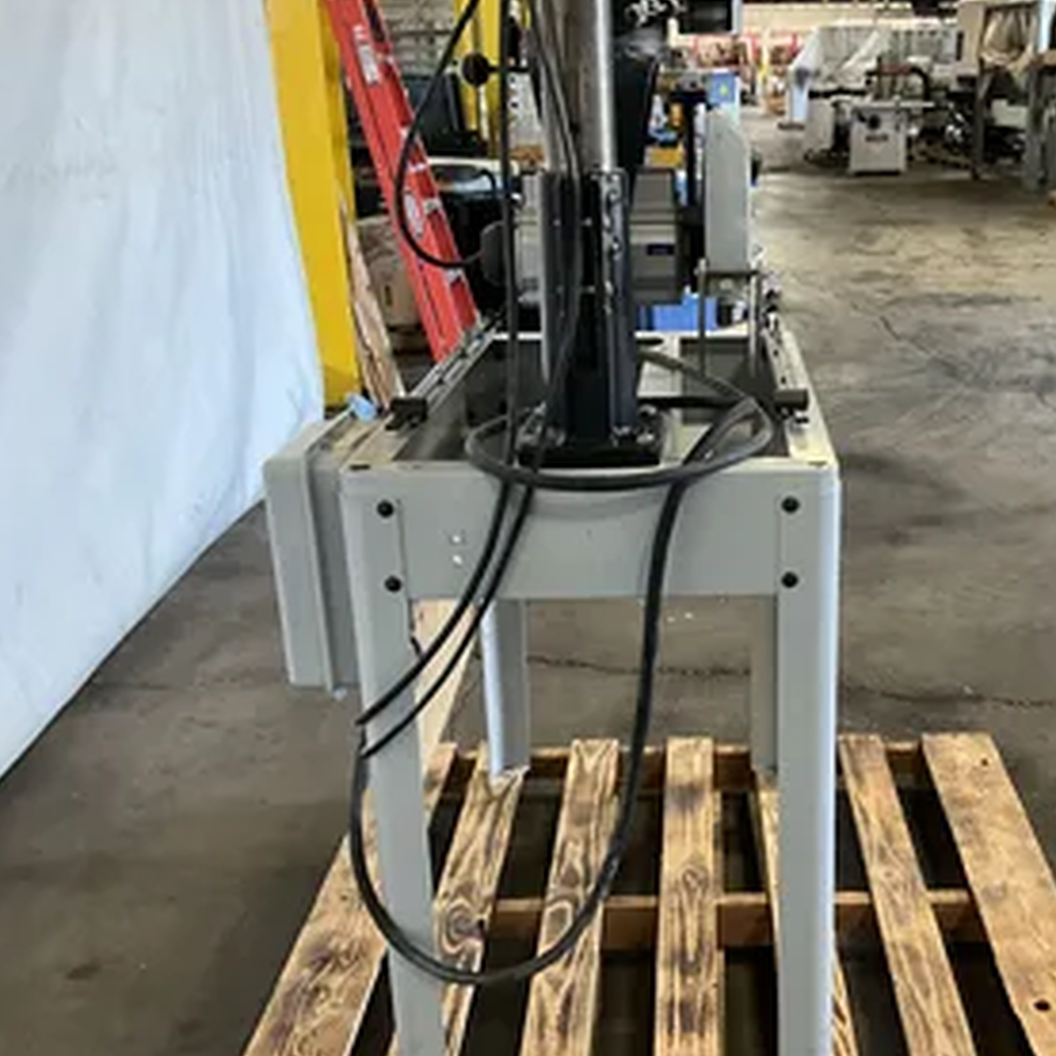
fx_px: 1277
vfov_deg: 44.9
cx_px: 698
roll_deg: +1.7
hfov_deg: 44.3
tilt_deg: -21.1
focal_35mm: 37
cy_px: 538
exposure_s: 1/60
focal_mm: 3
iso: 200
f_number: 1.8
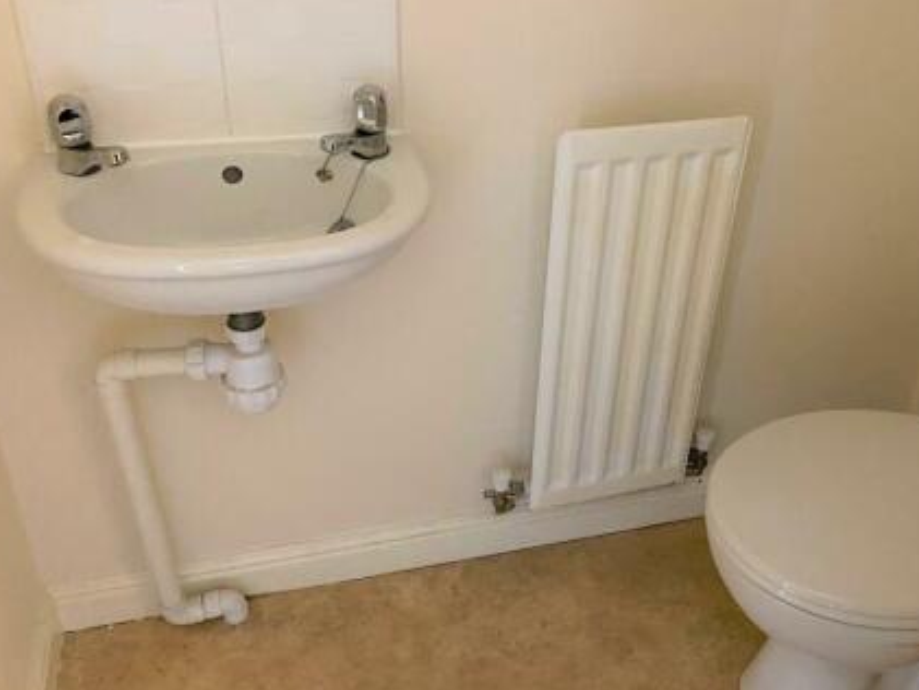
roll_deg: -4.5
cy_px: 281
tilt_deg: -32.0
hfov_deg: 51.1
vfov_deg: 39.5
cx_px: 540
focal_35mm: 36
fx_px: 956
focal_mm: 4.25
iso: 800
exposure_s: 1/30
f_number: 1.8
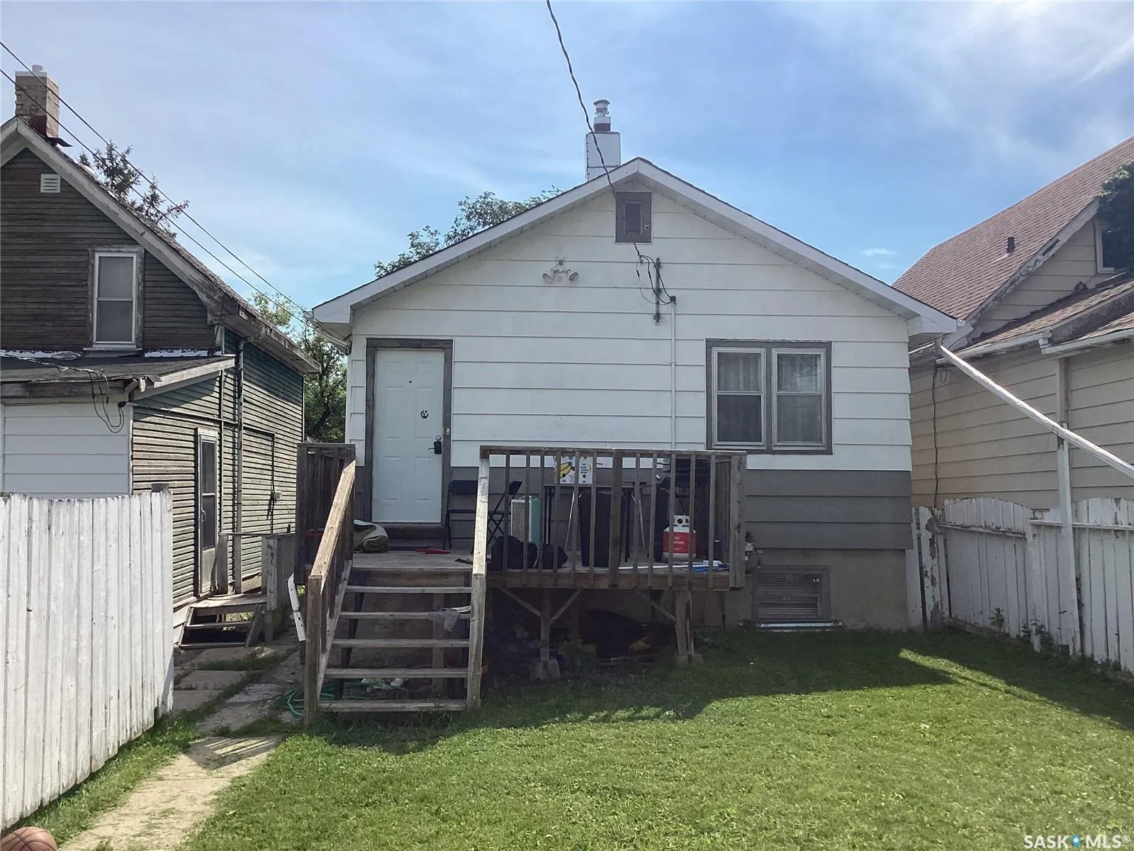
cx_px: 567
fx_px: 1016
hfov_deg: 58.4
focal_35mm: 31
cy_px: 426
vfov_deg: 45.4
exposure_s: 1/2203
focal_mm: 3.3
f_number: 2.4
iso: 25
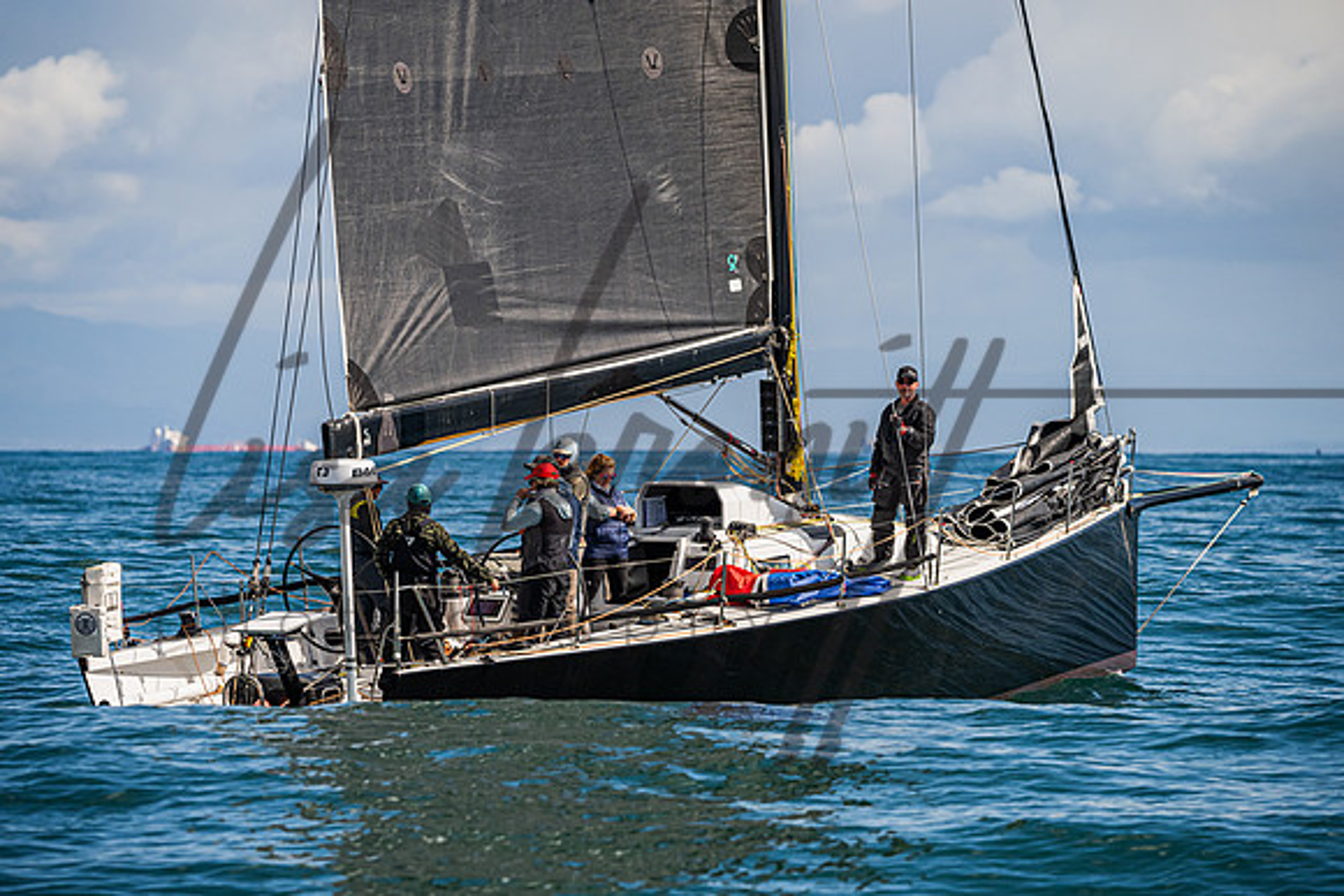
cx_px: 632
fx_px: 10164
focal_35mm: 272
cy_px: 459
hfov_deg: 7.6
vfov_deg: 5.1
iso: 400
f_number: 5.6
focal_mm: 230
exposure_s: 1/4000
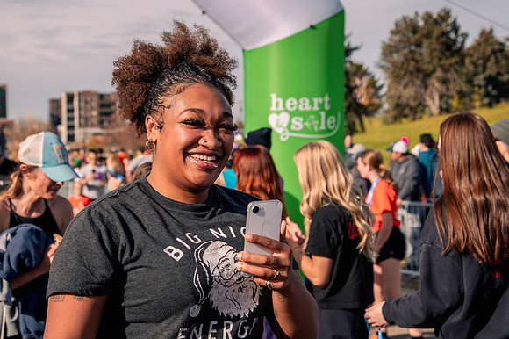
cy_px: 123
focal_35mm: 79
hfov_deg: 25.6
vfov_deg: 17.2
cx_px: 219
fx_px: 1118
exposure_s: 1/1000
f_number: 5.6
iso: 200
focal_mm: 62
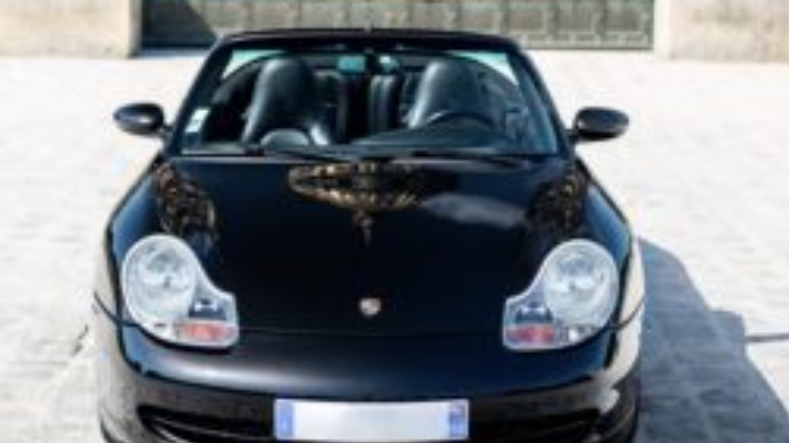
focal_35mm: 83
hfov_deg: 25.6
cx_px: 374
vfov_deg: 14.5
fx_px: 1736
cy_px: 174
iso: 100
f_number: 2.5
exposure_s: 1/1000
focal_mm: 50
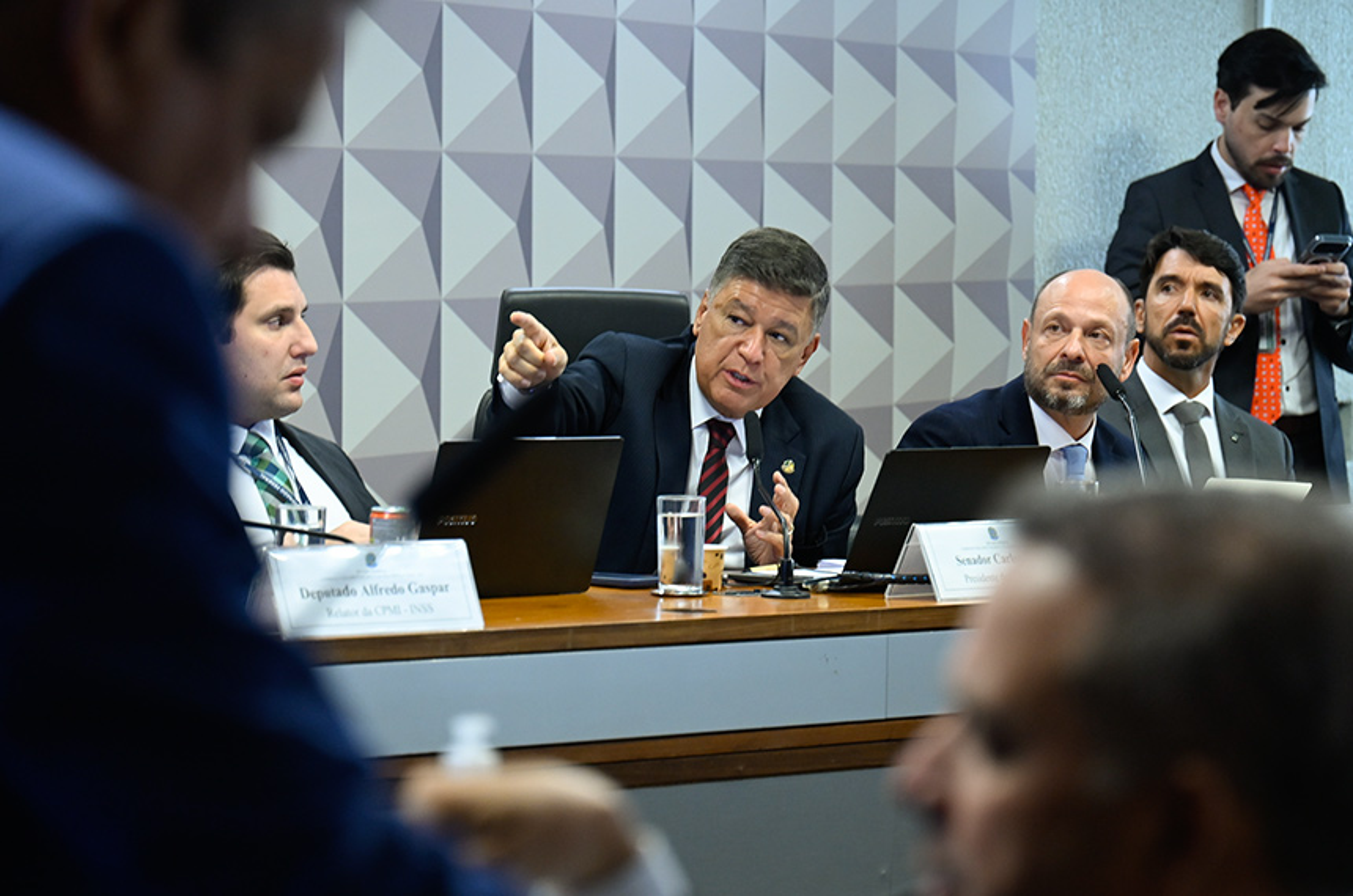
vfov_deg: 13.0
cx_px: 676
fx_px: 3939
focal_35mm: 105
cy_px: 448
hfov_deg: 19.5
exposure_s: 1/160
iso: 1250
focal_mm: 70
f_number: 2.8
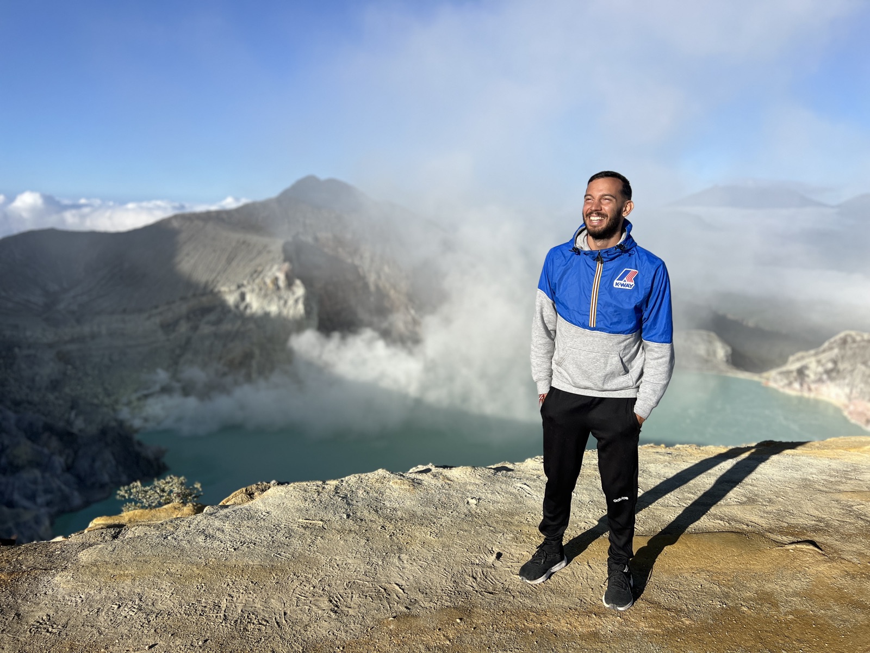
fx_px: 653
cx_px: 435
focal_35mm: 26
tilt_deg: -10.7
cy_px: 326
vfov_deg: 53.1
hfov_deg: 67.3
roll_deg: -1.7
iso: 50
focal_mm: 5.7
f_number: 1.5
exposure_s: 1/5882
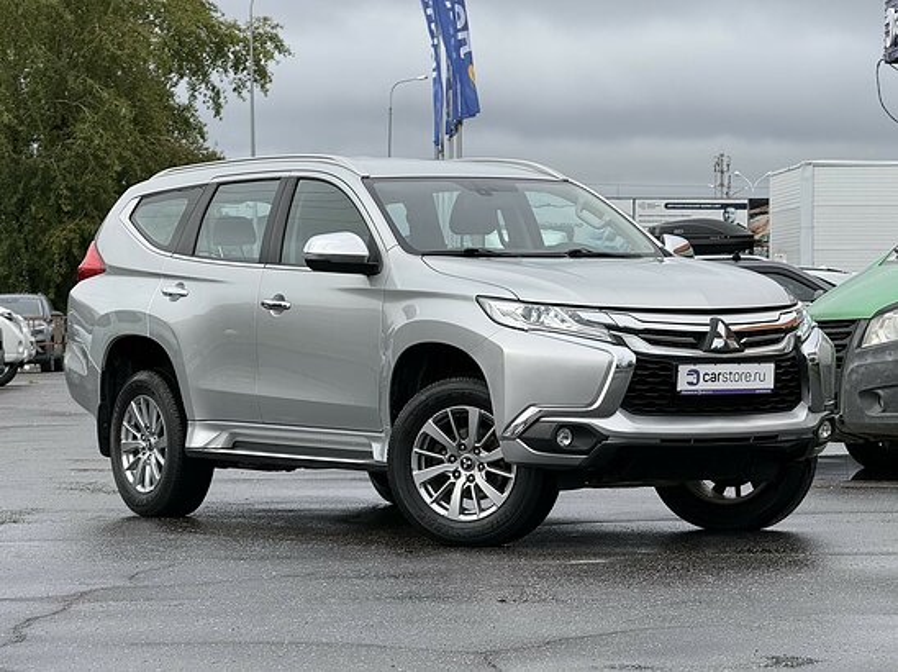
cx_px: 449
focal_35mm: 120
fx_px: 3110
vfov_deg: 12.3
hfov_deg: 16.4
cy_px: 336
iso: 64
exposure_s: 1/776
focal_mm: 15.66
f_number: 2.8
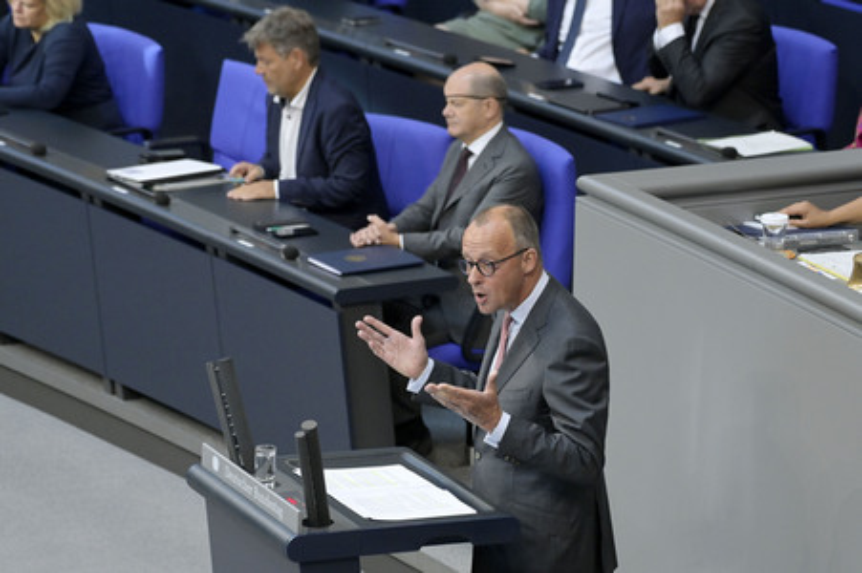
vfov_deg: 6.2
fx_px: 5264
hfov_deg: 9.4
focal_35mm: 220
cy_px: 286
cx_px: 431
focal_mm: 220
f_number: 5.6
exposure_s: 1/400
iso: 8000
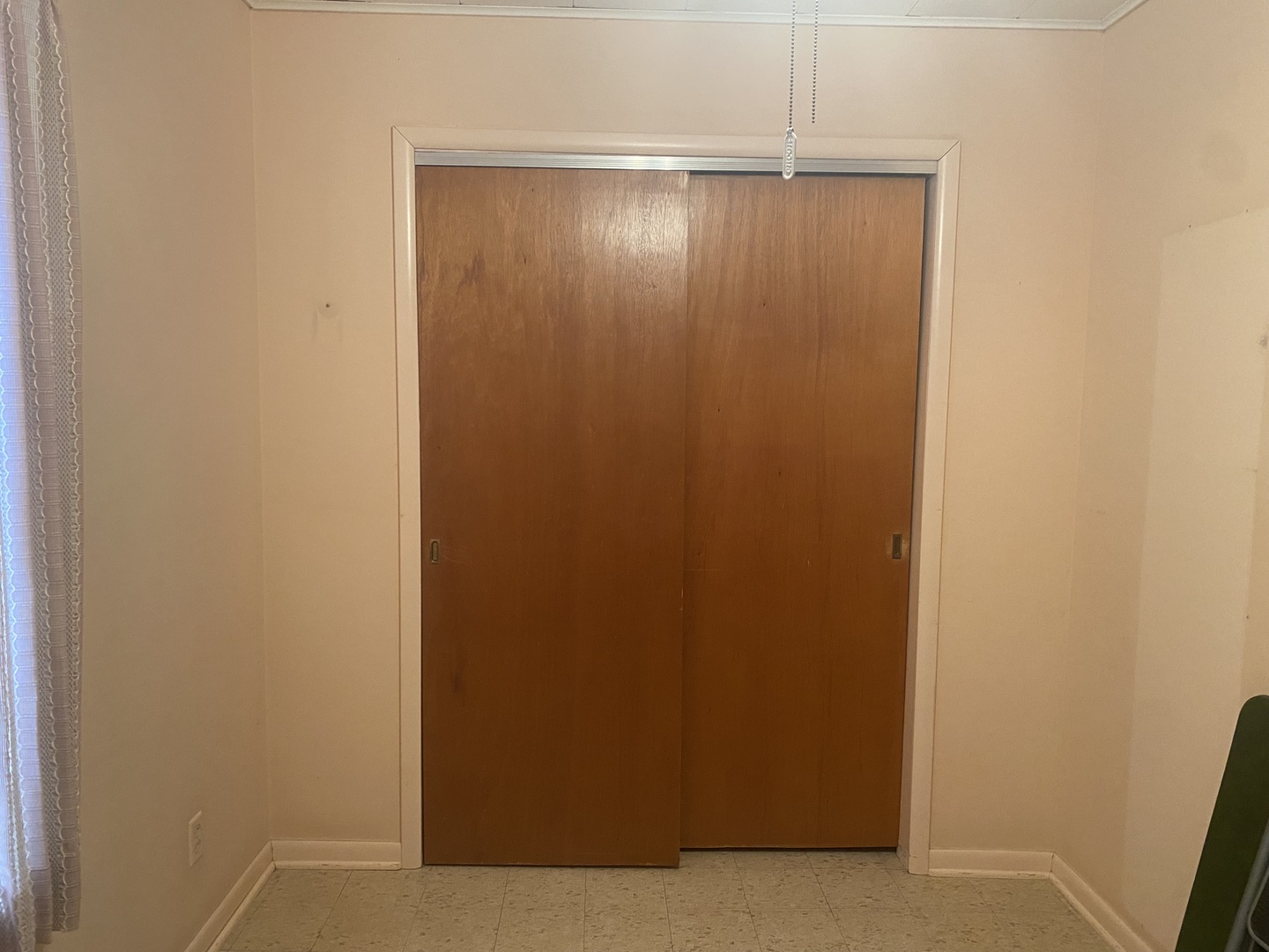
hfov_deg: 67.3
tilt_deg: -7.1
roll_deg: -1.0
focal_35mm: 26
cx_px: 634
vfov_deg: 53.1
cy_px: 476
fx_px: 953
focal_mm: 4.25
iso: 400
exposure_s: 1/60
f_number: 1.8
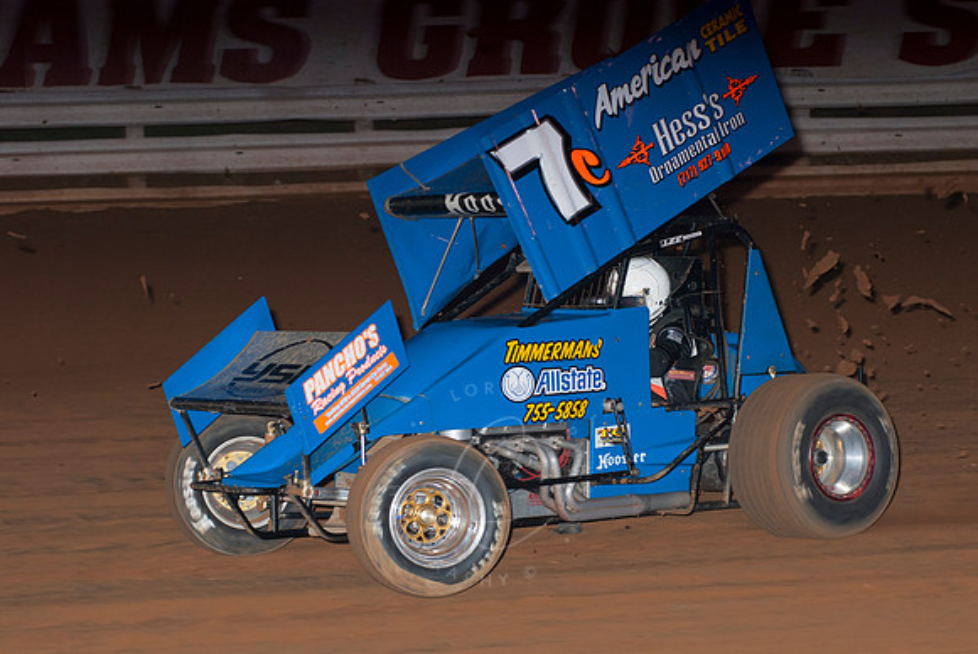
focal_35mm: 129
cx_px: 489
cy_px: 327
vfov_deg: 10.7
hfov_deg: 15.9
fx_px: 3508
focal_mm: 86
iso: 200
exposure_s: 1/400
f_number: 4
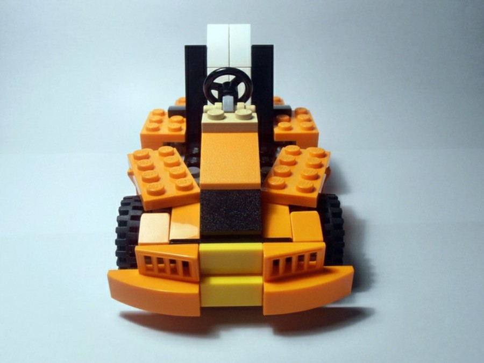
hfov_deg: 50.1
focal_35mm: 37
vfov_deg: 38.7
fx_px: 517
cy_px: 182
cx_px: 242
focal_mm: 6.61
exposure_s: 1/50
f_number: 3.9
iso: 80
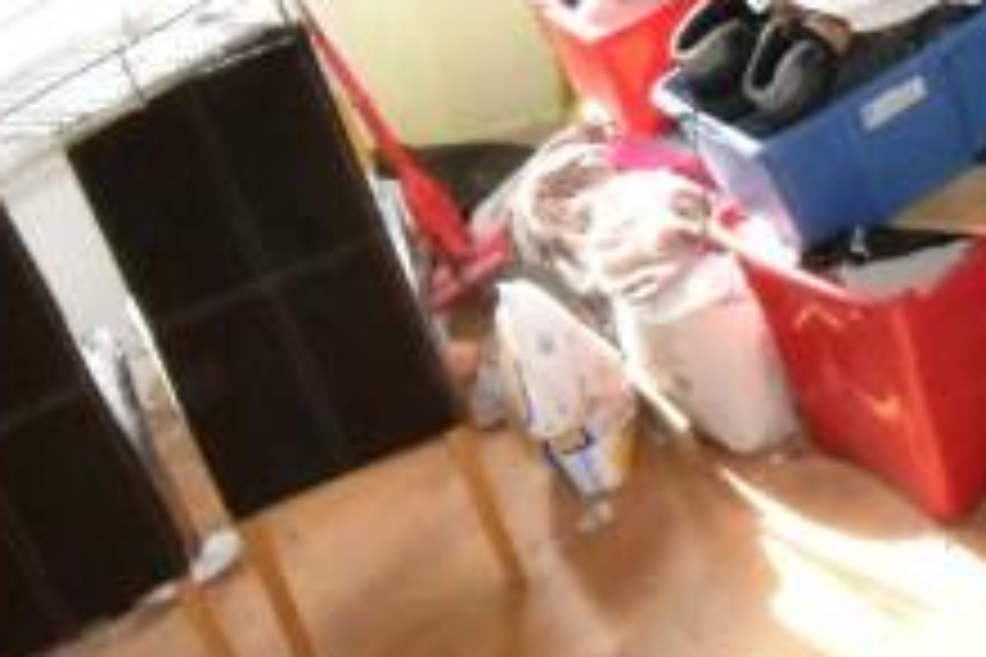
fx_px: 1917
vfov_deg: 19.3
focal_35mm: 70
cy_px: 133
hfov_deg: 28.5
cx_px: 729
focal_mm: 10
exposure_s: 1/200
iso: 7200
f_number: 22
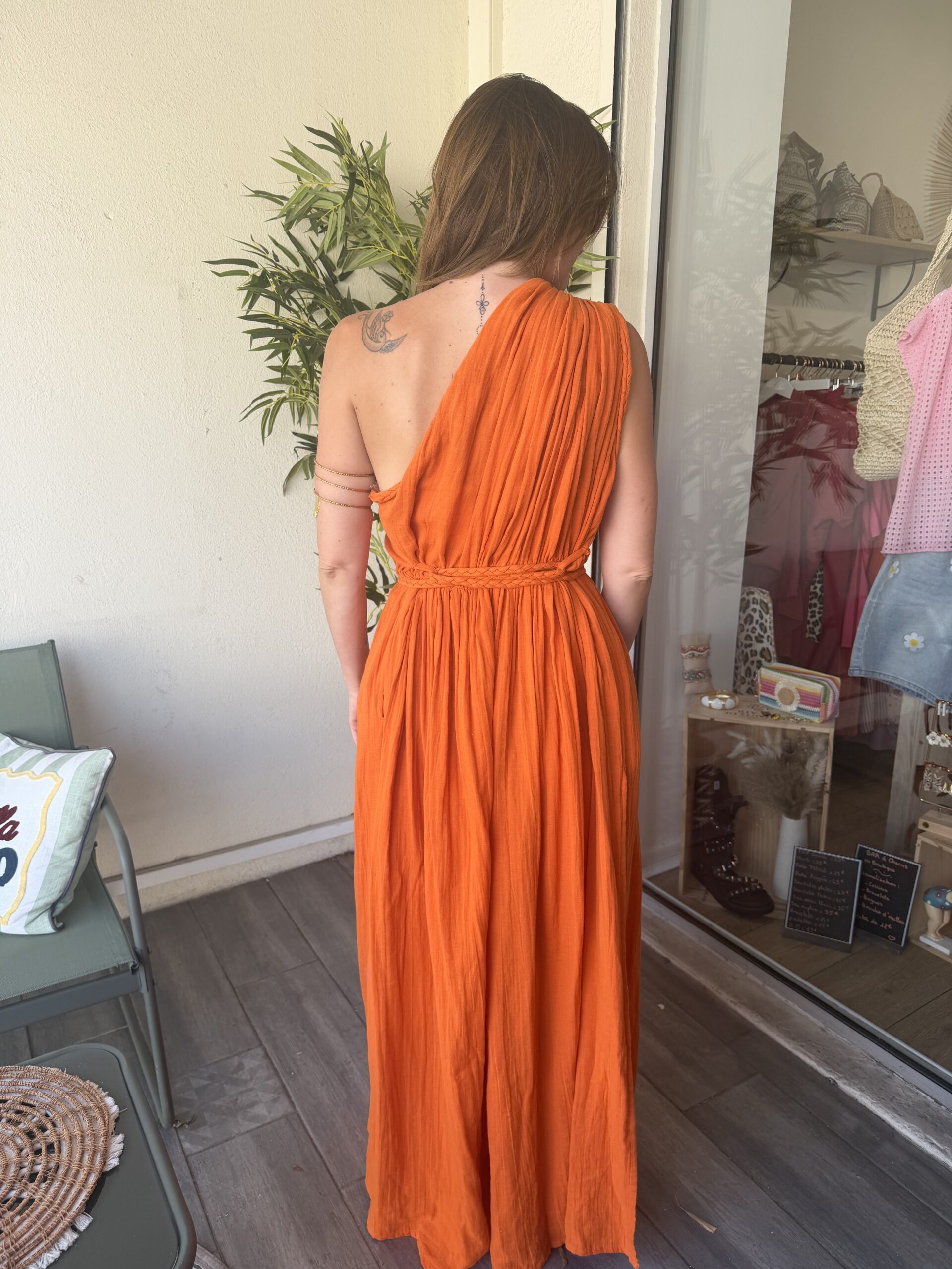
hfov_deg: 56.8
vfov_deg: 71.6
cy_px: 634
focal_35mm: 24
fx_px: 880
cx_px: 476
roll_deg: -0.9
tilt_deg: -13.8
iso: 64
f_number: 1.78
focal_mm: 6.76
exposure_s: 1/276
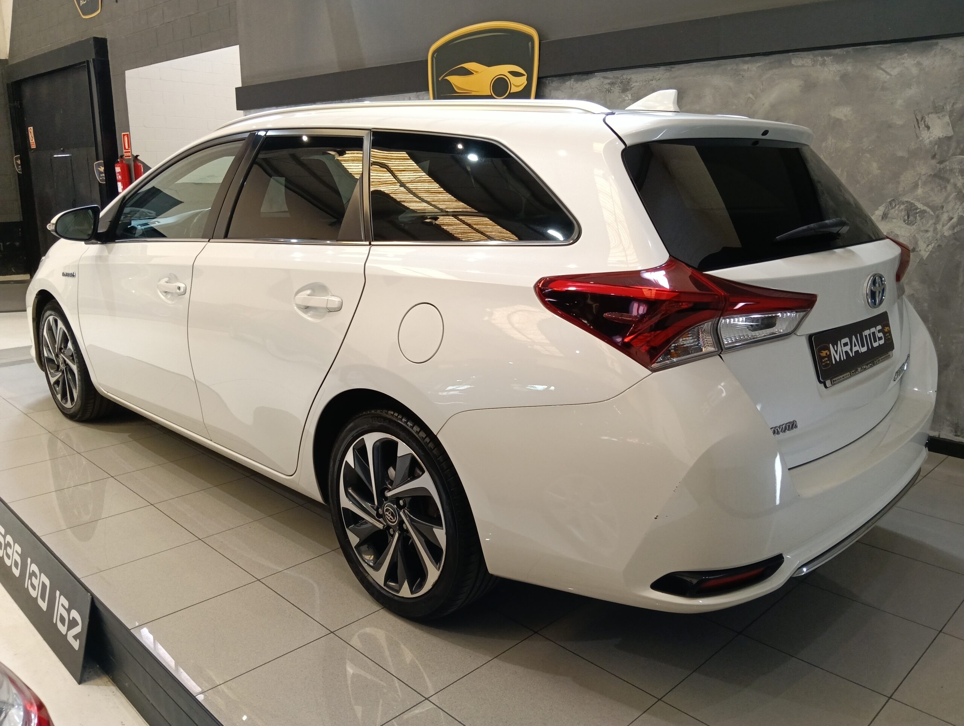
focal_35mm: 27
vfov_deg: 51.5
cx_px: 482
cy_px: 363
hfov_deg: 65.2
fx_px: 753
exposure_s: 1/33.3
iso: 200
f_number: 16
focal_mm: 3.98
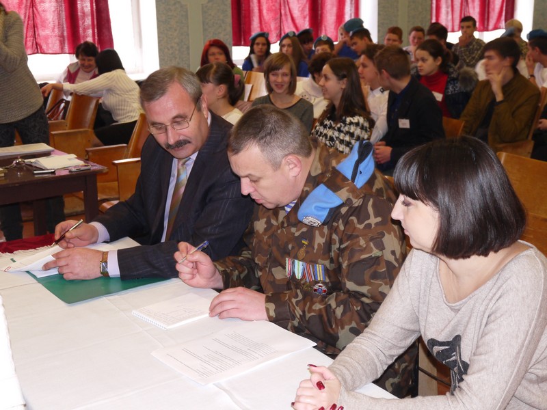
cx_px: 274
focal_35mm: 50
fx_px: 790
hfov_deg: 38.2
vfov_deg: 29.1
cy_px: 205
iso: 640
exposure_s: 1/8
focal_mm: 25
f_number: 4.9
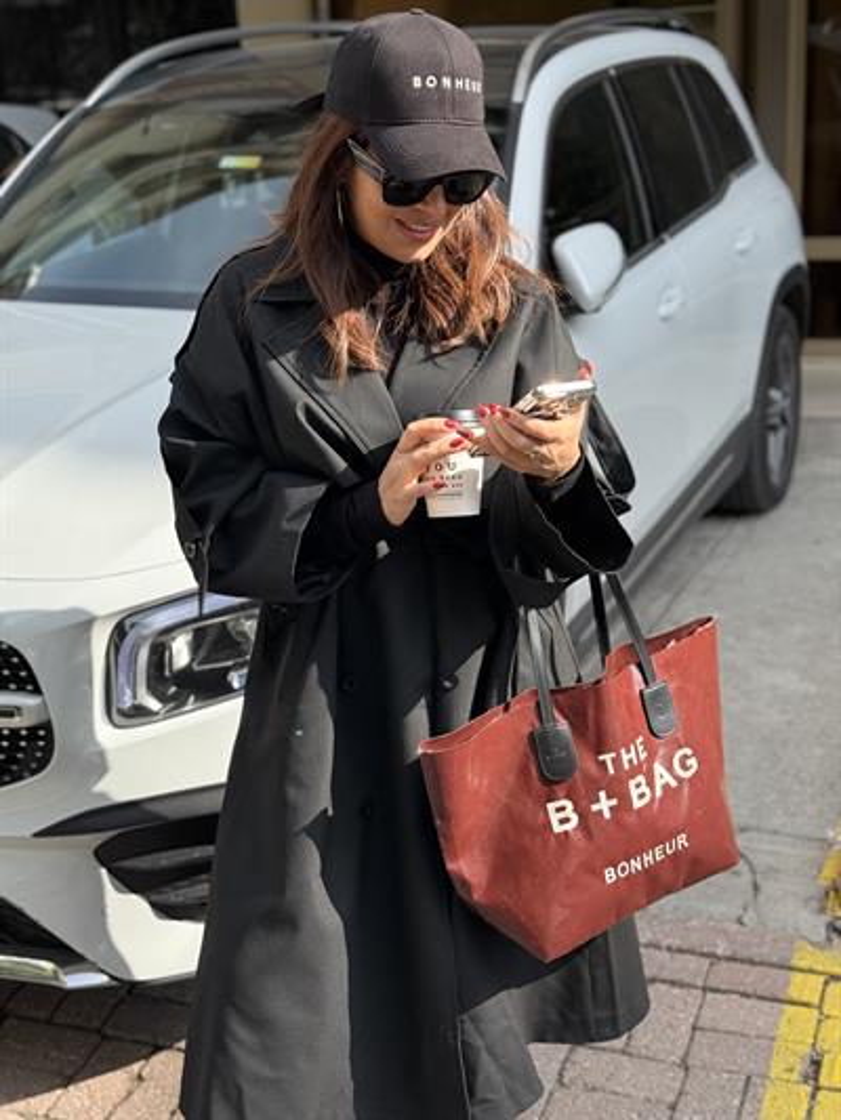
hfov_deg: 30.3
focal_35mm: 48
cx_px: 420
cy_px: 560
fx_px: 1554
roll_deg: +2.7
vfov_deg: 39.6
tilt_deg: -16.7
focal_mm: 6.76
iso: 100
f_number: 1.78
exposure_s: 1/2273
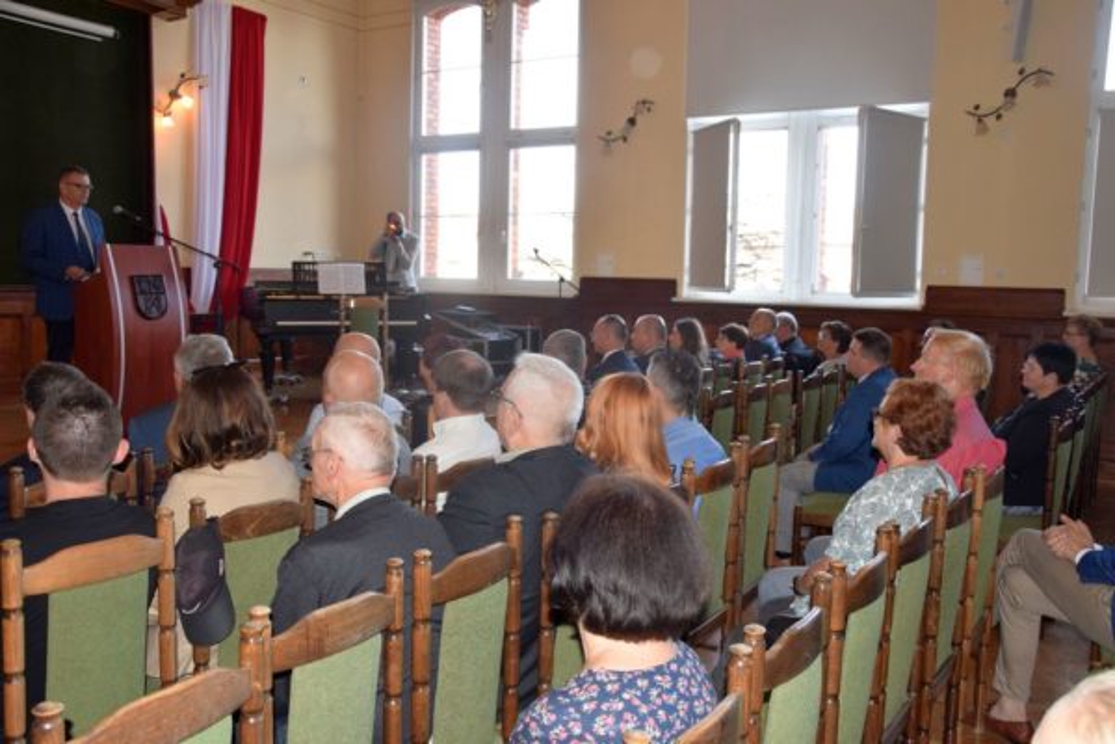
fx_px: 1022
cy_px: 372
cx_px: 558
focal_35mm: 33
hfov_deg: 57.2
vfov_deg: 40.0
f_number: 5
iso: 800
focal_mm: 22
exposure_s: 1/100
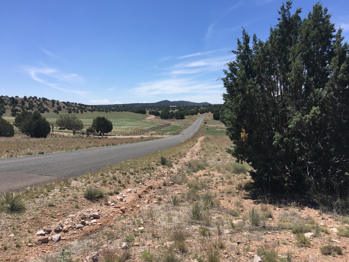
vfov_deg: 48.2
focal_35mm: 29
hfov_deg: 61.7
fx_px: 292
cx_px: 174
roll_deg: +1.0
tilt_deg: -3.0
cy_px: 131
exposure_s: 1/1972
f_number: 2.2
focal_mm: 4.15
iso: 25
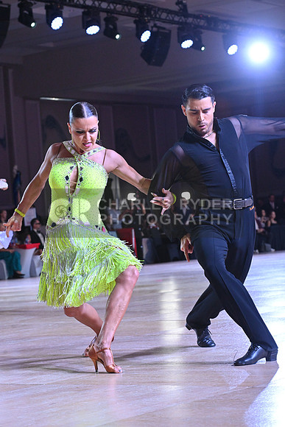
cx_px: 142
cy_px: 214
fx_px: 1210
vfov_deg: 20.0
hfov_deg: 13.4
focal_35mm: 102
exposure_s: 1/400
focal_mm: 102
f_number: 7.1
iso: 4000
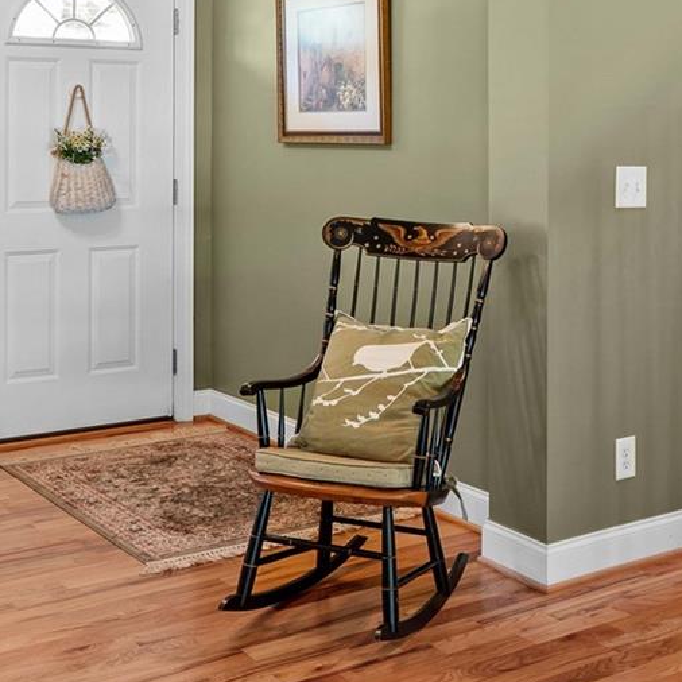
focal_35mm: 55
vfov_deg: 30.1
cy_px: 107
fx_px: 1226
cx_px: 473
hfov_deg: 30.8
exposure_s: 1.6
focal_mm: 16
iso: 100
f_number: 8
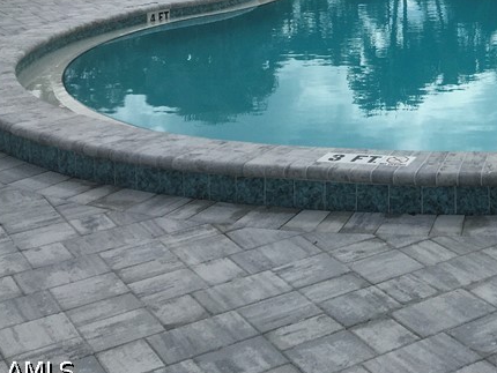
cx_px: 521
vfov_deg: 20.2
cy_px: -53
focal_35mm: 69
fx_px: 991
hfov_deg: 26.3
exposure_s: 1/3344
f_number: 2.2
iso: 25
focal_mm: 4.15
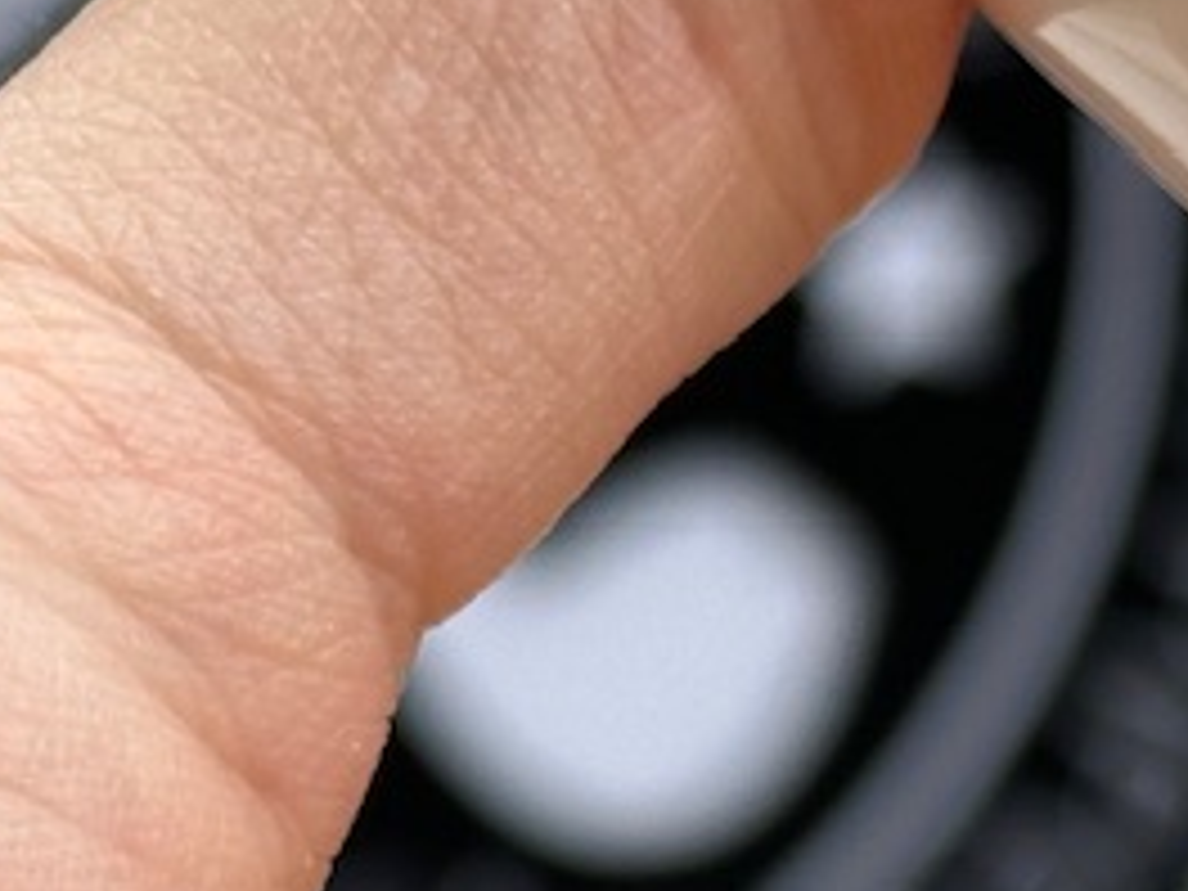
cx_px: 1161
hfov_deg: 8.5
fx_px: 7996
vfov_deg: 6.3
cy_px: 1053
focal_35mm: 233
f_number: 1.78
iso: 64
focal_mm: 6.86
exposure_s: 1/681
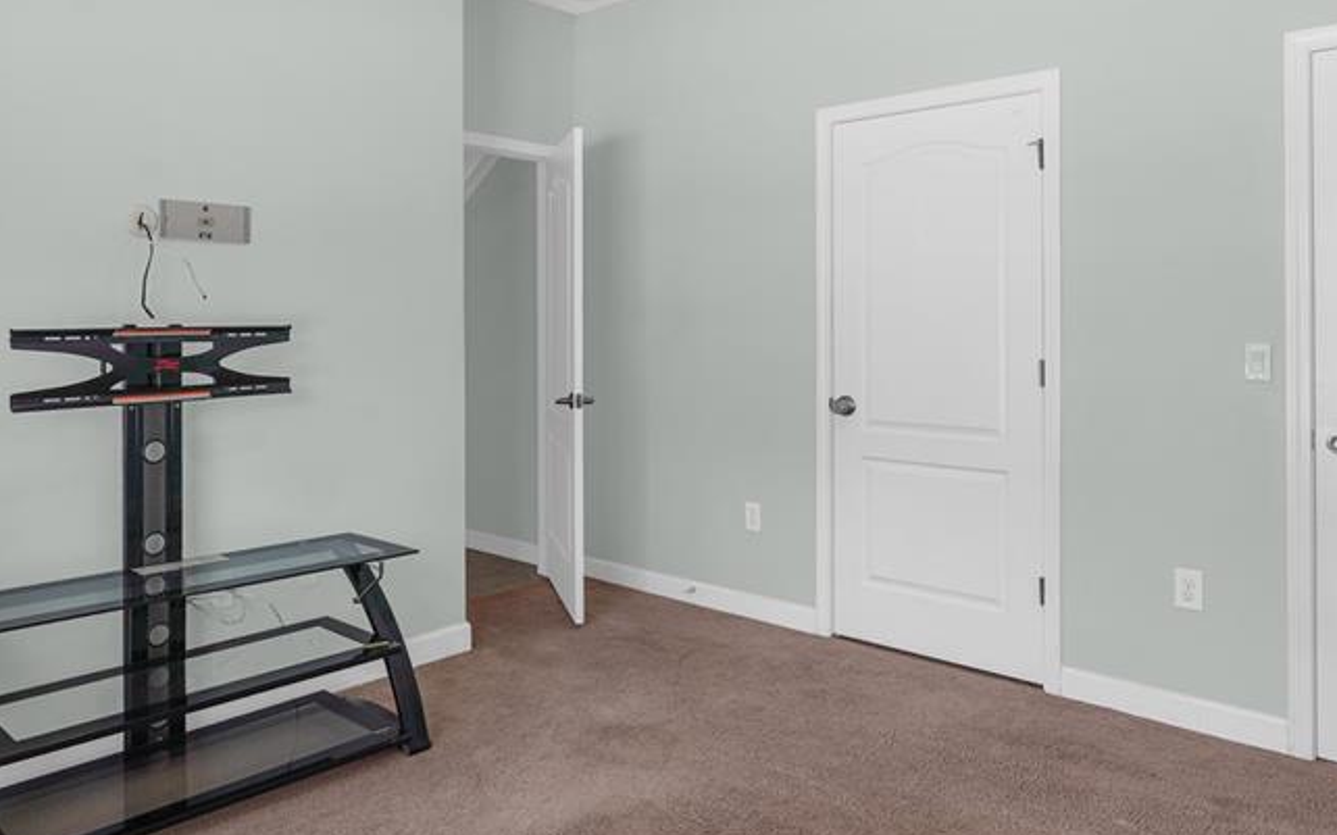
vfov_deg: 47.1
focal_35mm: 26
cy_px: 306
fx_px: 947
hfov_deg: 70.2
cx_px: 596
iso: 160
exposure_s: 1/20
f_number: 7.1
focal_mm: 16
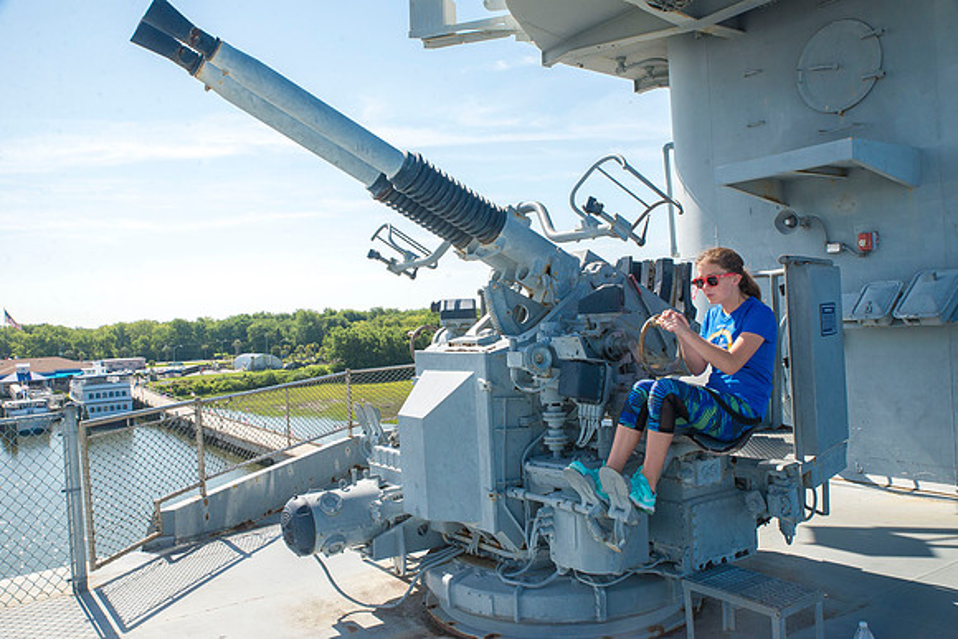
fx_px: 852
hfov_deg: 58.7
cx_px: 479
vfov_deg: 41.1
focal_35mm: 32
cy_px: 320
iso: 1000
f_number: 14
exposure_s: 1/800
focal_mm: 32
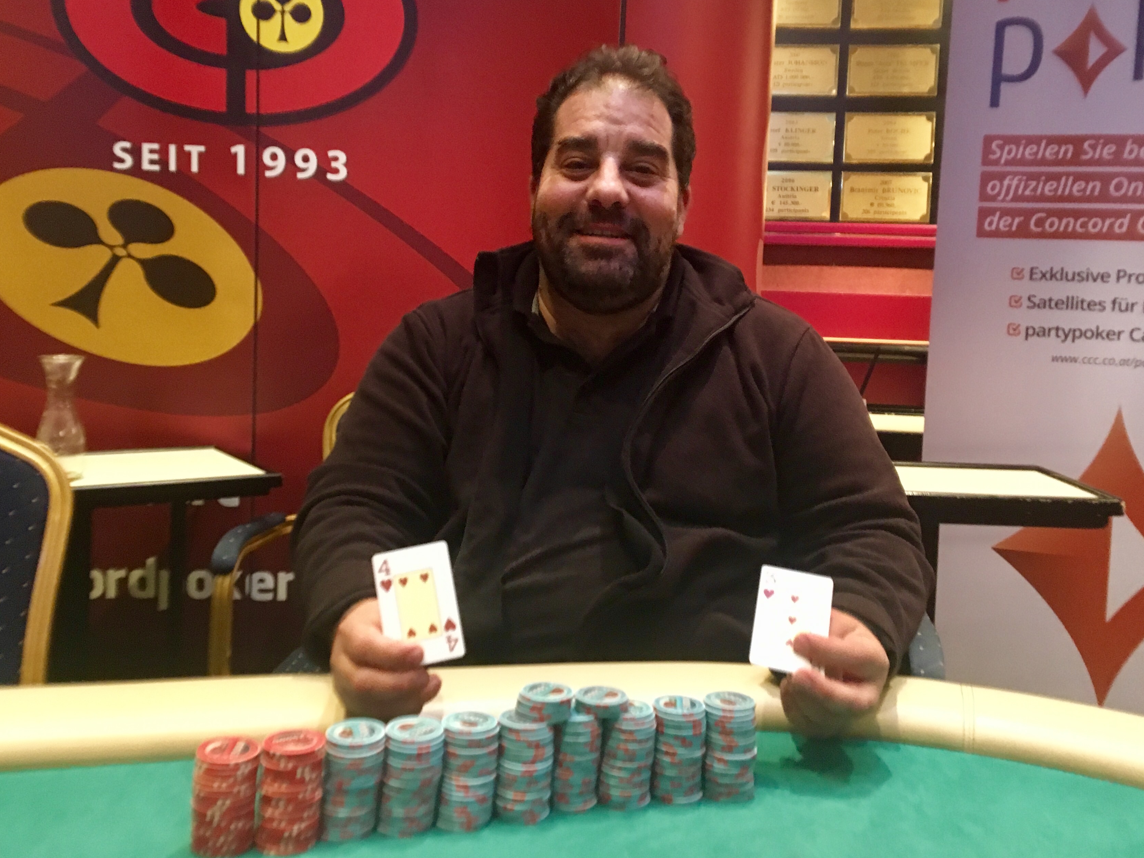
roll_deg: -1.6
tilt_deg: -4.4
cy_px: 360
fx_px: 1157
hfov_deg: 52.6
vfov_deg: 40.6
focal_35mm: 35
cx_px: 594
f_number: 2.2
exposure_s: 1/17
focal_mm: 4.15
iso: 400
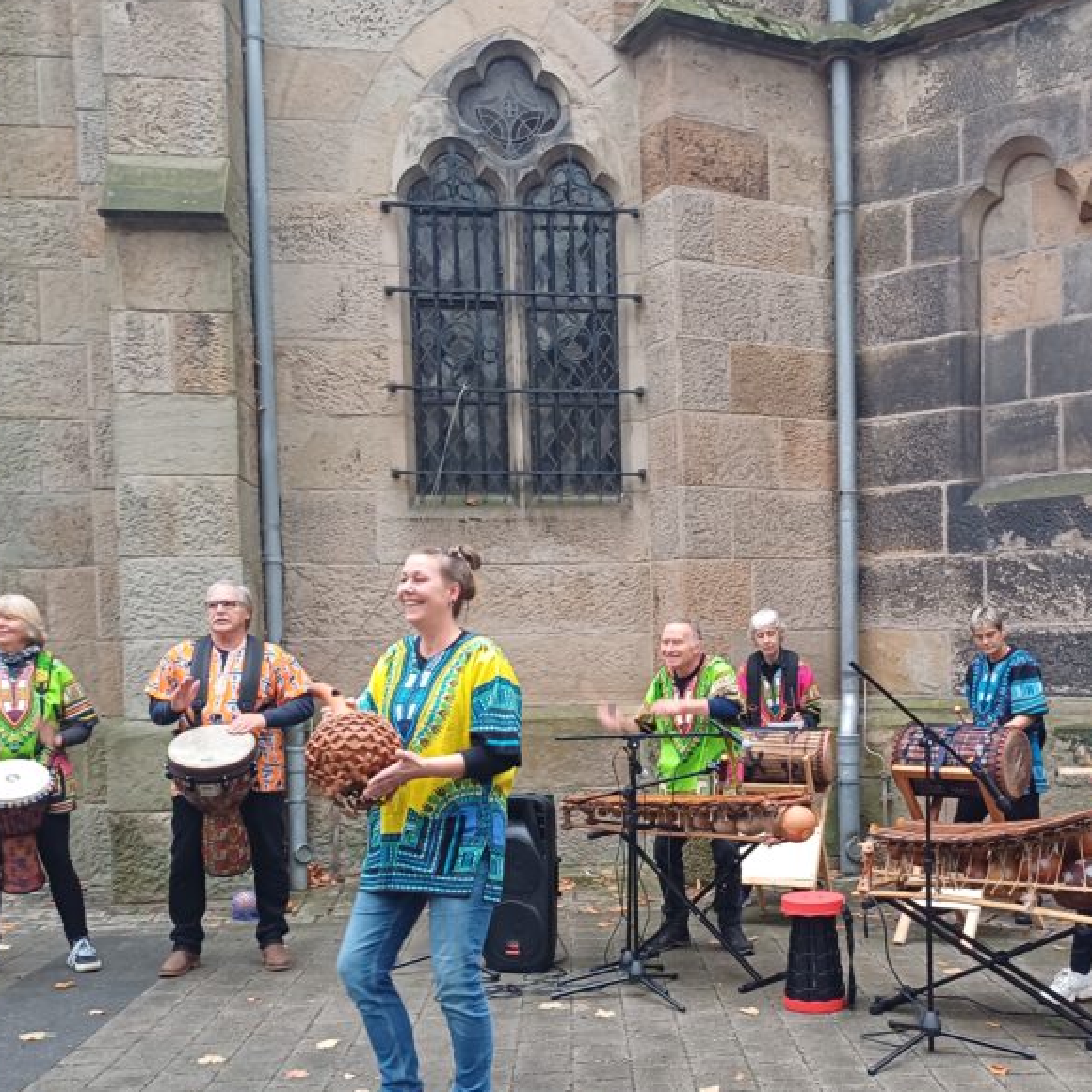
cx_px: 699
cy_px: 697
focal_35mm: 39
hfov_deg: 42.4
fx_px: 1392
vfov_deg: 42.4
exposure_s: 1/50
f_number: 1.8
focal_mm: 4.65
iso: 200
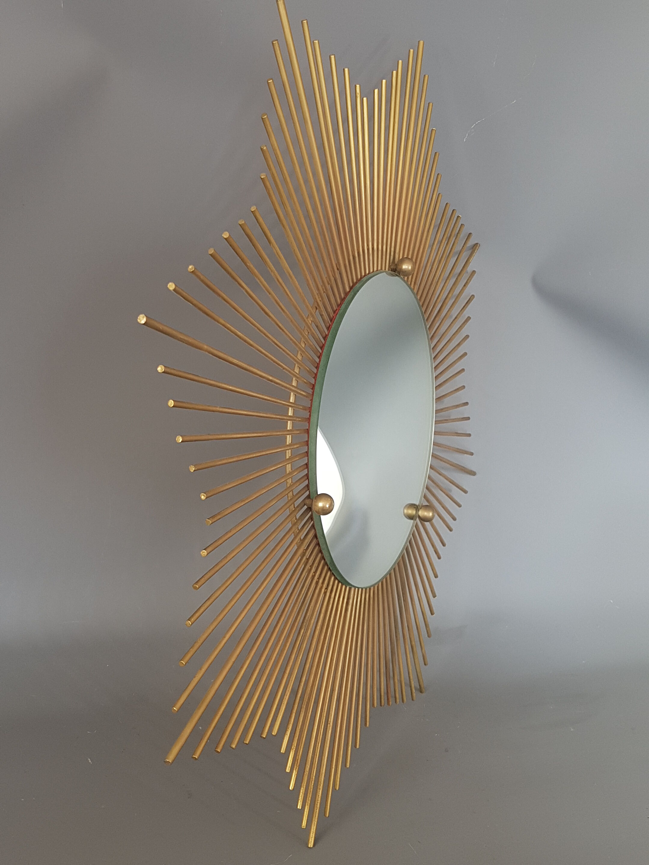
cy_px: 432
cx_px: 324
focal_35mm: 26
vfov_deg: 67.3
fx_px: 650
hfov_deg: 53.1
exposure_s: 1/50
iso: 80
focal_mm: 4.2
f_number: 1.7
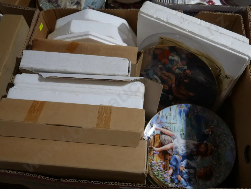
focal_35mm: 34
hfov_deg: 53.9
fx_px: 247
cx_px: 126
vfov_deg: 41.8
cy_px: 94
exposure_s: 1/60
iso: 320
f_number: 4
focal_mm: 17
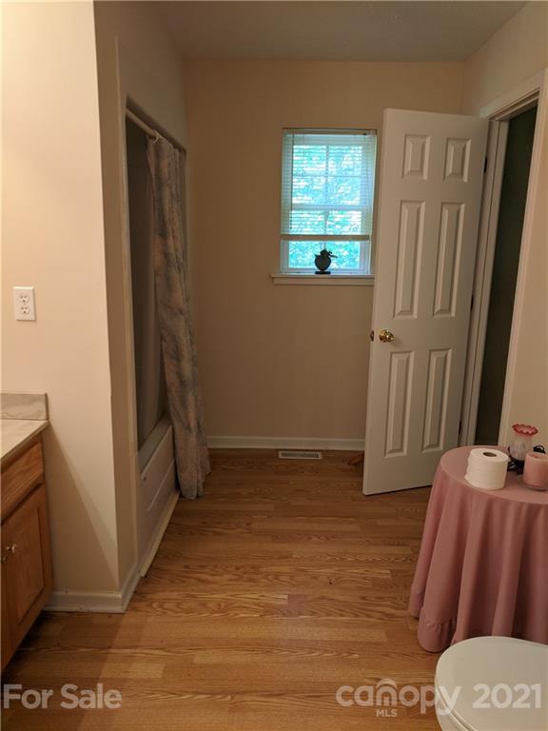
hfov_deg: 53.1
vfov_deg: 67.3
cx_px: 274
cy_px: 366
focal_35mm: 26
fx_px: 549
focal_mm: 4.67
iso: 201
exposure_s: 1/60
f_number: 2
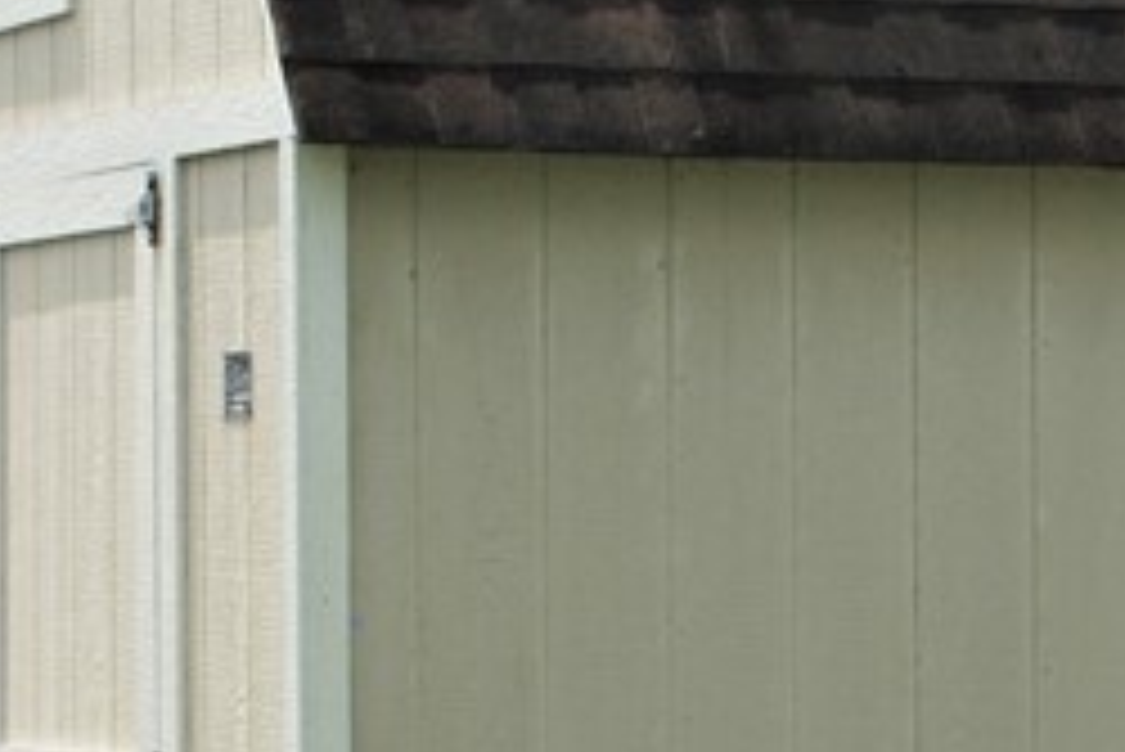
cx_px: 970
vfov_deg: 7.5
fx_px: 5691
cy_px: 729
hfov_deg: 11.2
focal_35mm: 182
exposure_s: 1/320
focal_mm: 28
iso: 200
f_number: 9
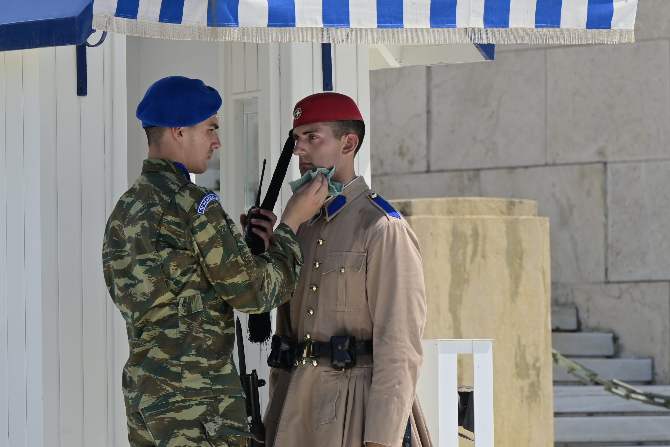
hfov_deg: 6.9
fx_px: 5583
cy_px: 224
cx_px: 335
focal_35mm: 300
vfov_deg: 4.6
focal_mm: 200
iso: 125
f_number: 9
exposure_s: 1/400
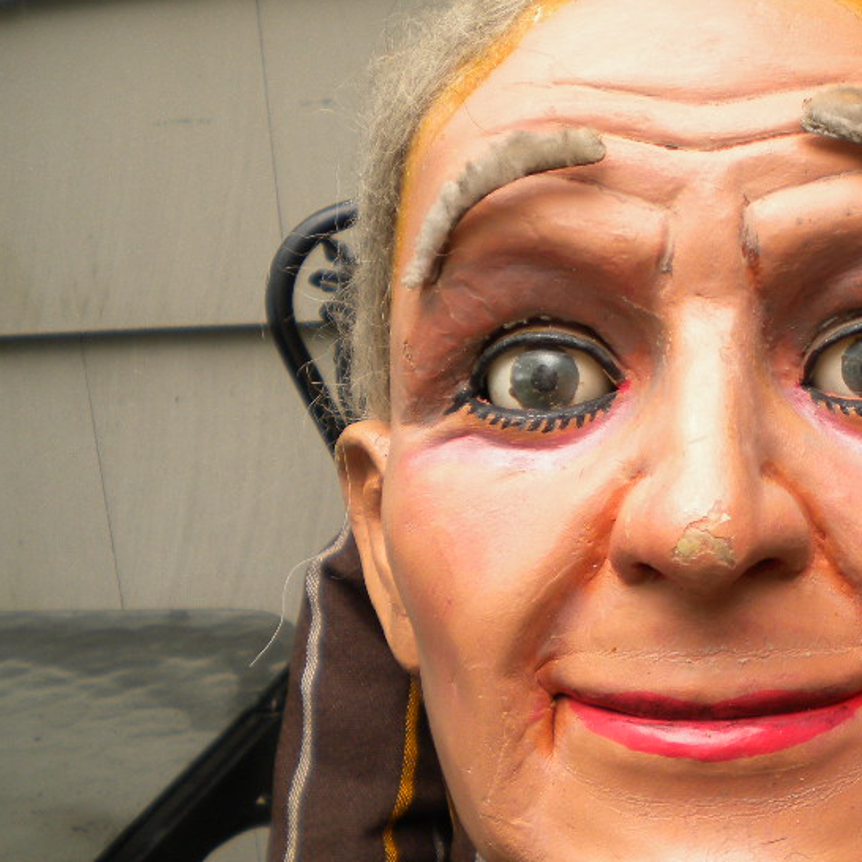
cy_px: 483
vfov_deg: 29.5
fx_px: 1634
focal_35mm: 58
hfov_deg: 28.6
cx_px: 748
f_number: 3.1
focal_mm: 6.3
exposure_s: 1/156
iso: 80
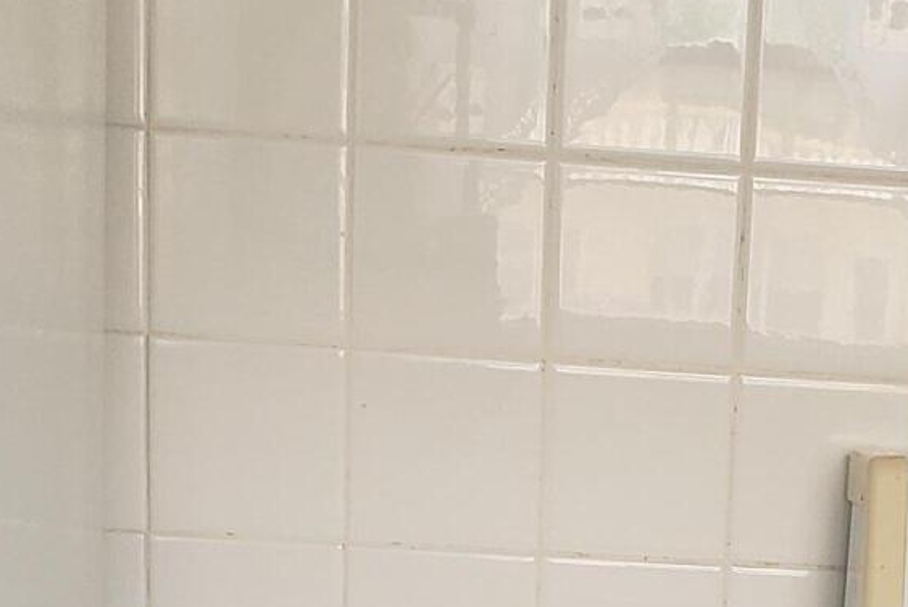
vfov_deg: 13.5
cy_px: 901
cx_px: 892
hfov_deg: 20.6
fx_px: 2422
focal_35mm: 96
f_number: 2.4
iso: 160
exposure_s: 1/60
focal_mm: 4.3
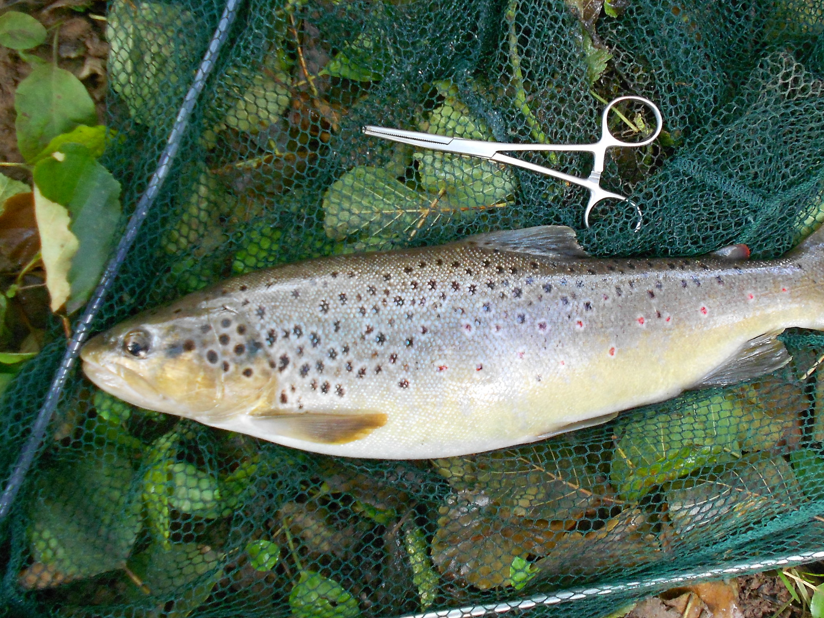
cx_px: 495
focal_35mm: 35
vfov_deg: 40.7
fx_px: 833
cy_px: 282
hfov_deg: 52.3
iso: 320
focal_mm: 5.1
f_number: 3.4
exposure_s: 1/30
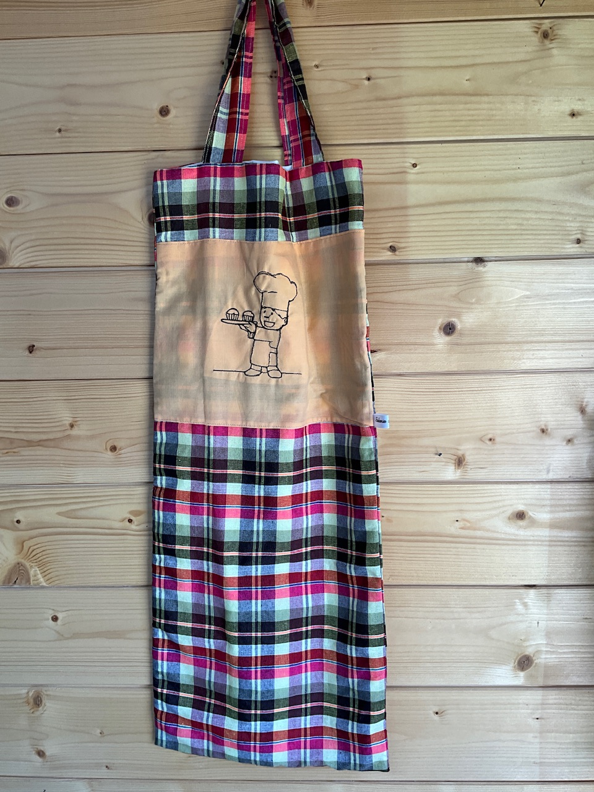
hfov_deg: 48.2
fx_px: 664
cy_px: 396
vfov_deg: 61.7
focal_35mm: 29
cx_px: 297
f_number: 1.8
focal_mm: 3
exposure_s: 1/100
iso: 25
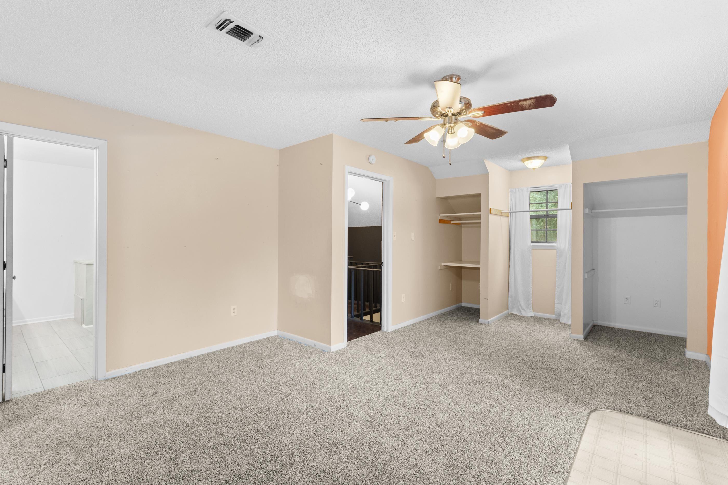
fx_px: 324
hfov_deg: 96.7
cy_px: 240
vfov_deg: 73.7
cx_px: 348
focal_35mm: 16
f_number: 7.1
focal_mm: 10
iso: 320
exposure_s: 1/2
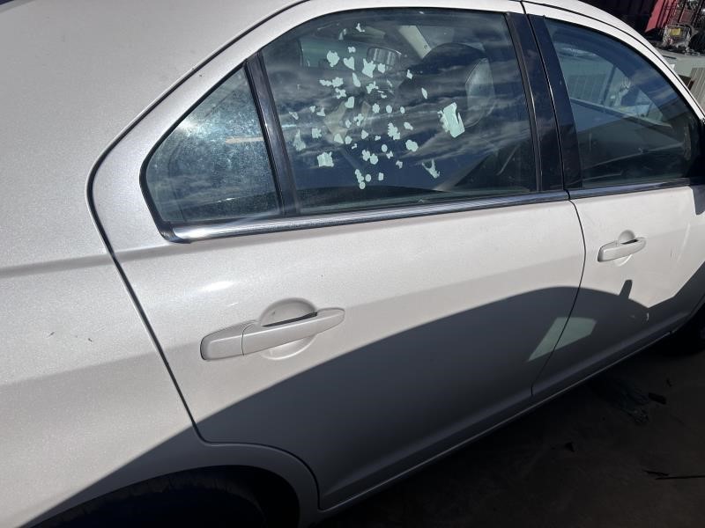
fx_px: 530
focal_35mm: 26
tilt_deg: -28.1
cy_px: 264
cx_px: 352
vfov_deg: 53.1
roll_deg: -5.8
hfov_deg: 67.3
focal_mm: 5.7
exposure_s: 1/16393
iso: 40
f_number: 1.5
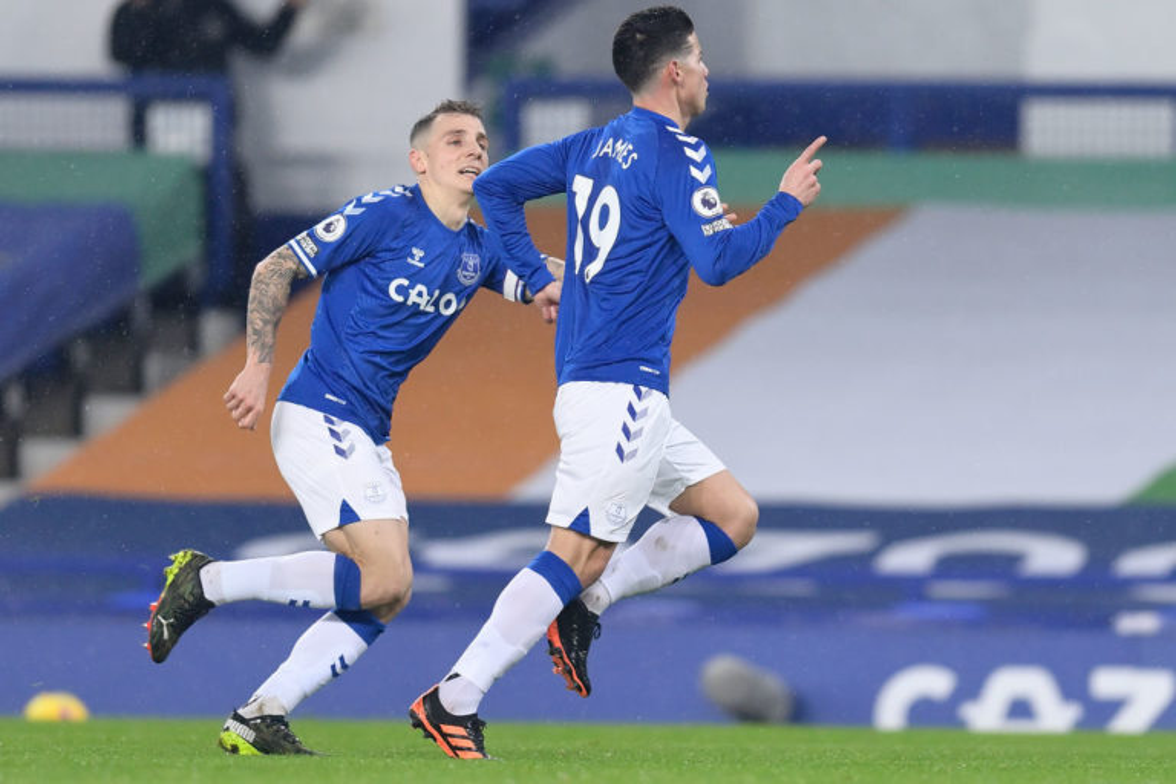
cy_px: 392
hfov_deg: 5.2
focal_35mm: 400
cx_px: 588
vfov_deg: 3.4
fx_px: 13066
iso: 2000
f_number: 2.8
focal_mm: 400
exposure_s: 1/1600
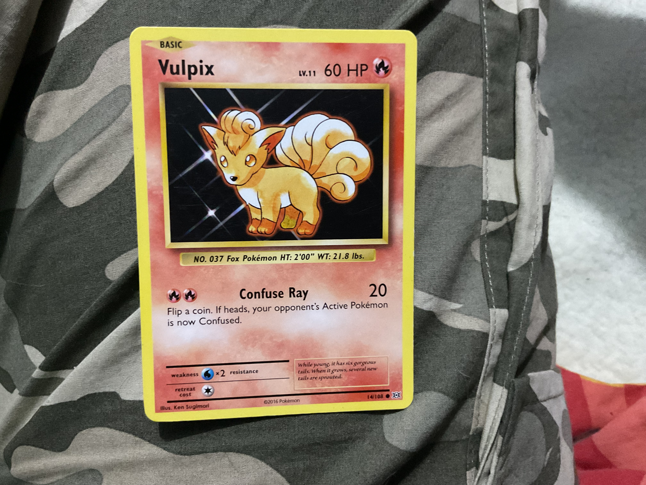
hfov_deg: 61.7
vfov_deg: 48.2
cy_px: 242
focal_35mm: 29
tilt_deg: -78.7
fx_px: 541
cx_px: 323
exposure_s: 1/30
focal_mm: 3
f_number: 1.8
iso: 500
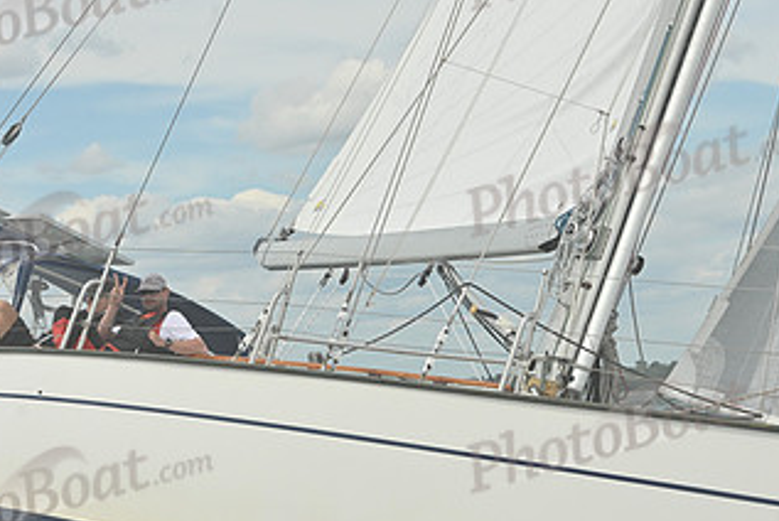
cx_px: 342
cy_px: 335
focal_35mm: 128
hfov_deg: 16.0
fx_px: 2772
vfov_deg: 10.7
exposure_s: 1/1250
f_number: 10
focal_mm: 70
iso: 320
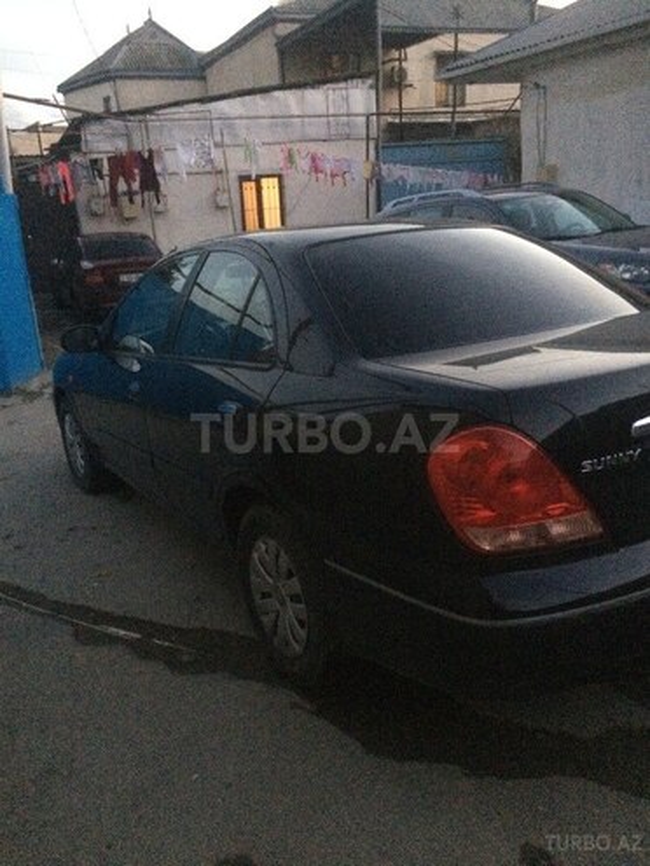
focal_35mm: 29
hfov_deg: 48.2
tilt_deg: -20.3
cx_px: 325
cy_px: 433
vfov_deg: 61.7
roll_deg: -1.3
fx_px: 726
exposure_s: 1/17
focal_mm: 4.15
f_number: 2.2
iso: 1000
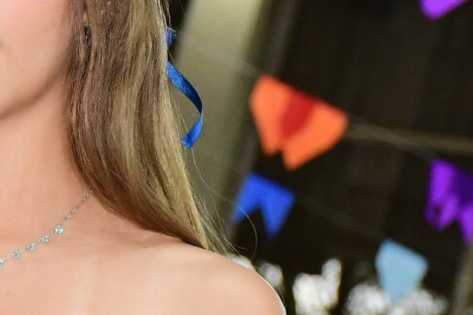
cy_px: 62
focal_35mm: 309
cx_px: -24
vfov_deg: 4.4
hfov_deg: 6.6
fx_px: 4058
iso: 4000
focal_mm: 52
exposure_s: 1/320
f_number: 4.8
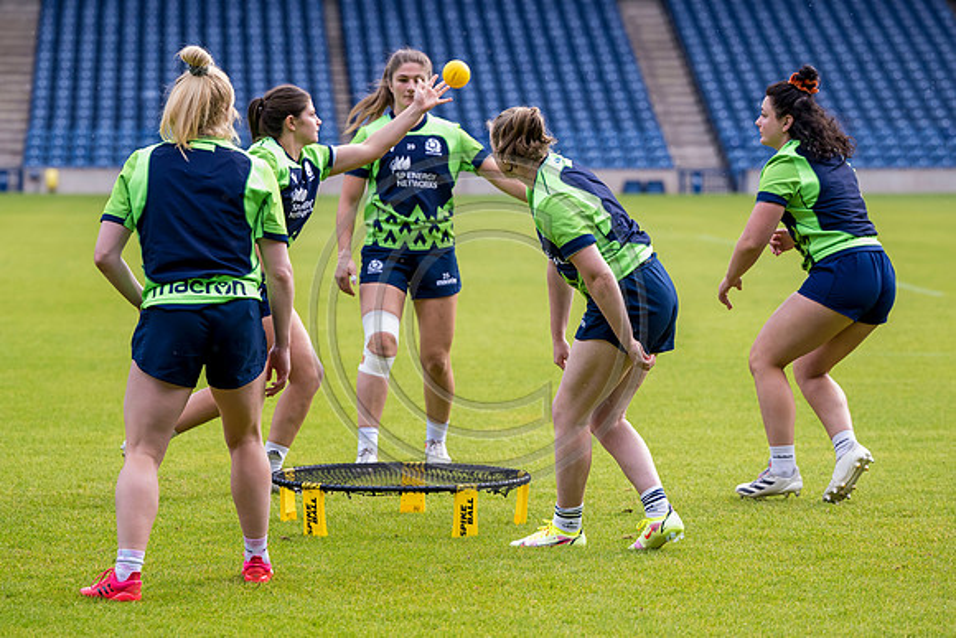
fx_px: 4206
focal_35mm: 158
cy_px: 382
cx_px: 472
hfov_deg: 13.0
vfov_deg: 8.7
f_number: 3.2
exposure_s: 1/1000
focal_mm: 115
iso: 800
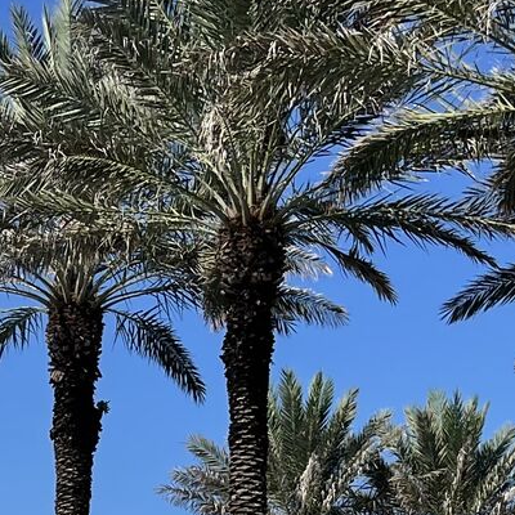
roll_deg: -1.9
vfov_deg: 13.9
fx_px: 1936
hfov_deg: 14.2
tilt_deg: -1.7
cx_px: -238
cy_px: 848
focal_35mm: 115
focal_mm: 5.1
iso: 32
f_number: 1.6
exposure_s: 1/4202
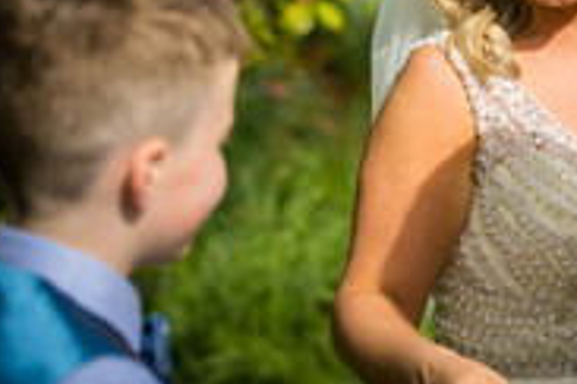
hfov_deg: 13.3
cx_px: 561
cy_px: -24
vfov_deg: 8.9
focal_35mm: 153
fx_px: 2452
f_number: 2.8
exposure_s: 1/1600
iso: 100
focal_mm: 70
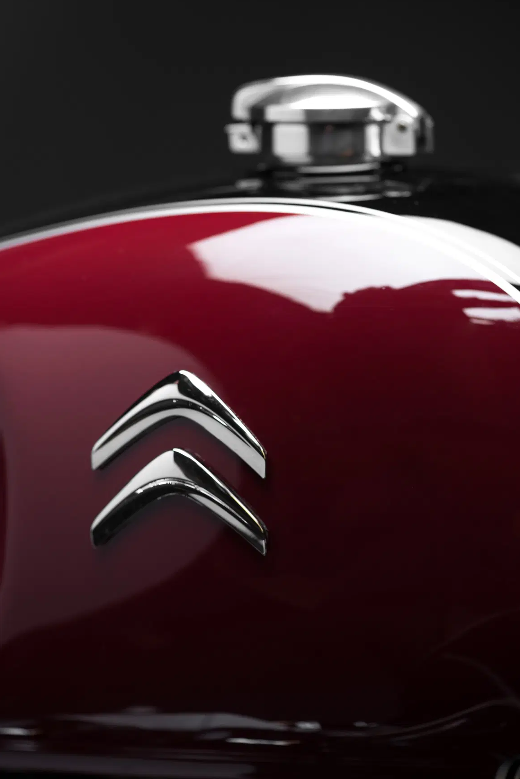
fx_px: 2360
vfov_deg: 18.7
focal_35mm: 109
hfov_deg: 12.6
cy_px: 385
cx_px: 254
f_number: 5
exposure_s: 1/60
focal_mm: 105
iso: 100
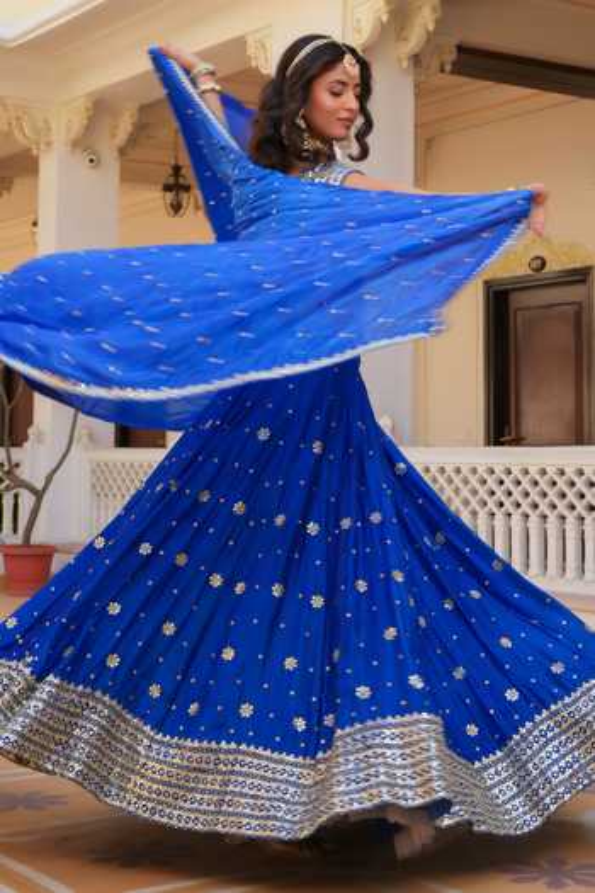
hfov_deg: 38.9
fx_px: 843
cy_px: 446
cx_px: 298
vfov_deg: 55.8
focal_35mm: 34
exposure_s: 1/160
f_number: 6.3
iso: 100
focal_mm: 34
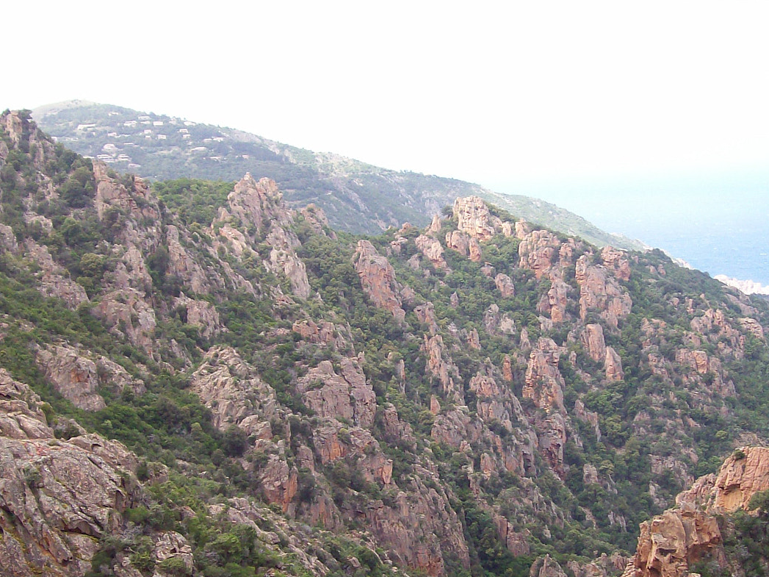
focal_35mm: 55
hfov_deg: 34.9
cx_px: 389
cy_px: 367
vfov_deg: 26.5
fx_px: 1222
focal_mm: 6
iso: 80
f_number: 2.7
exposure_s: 1/504
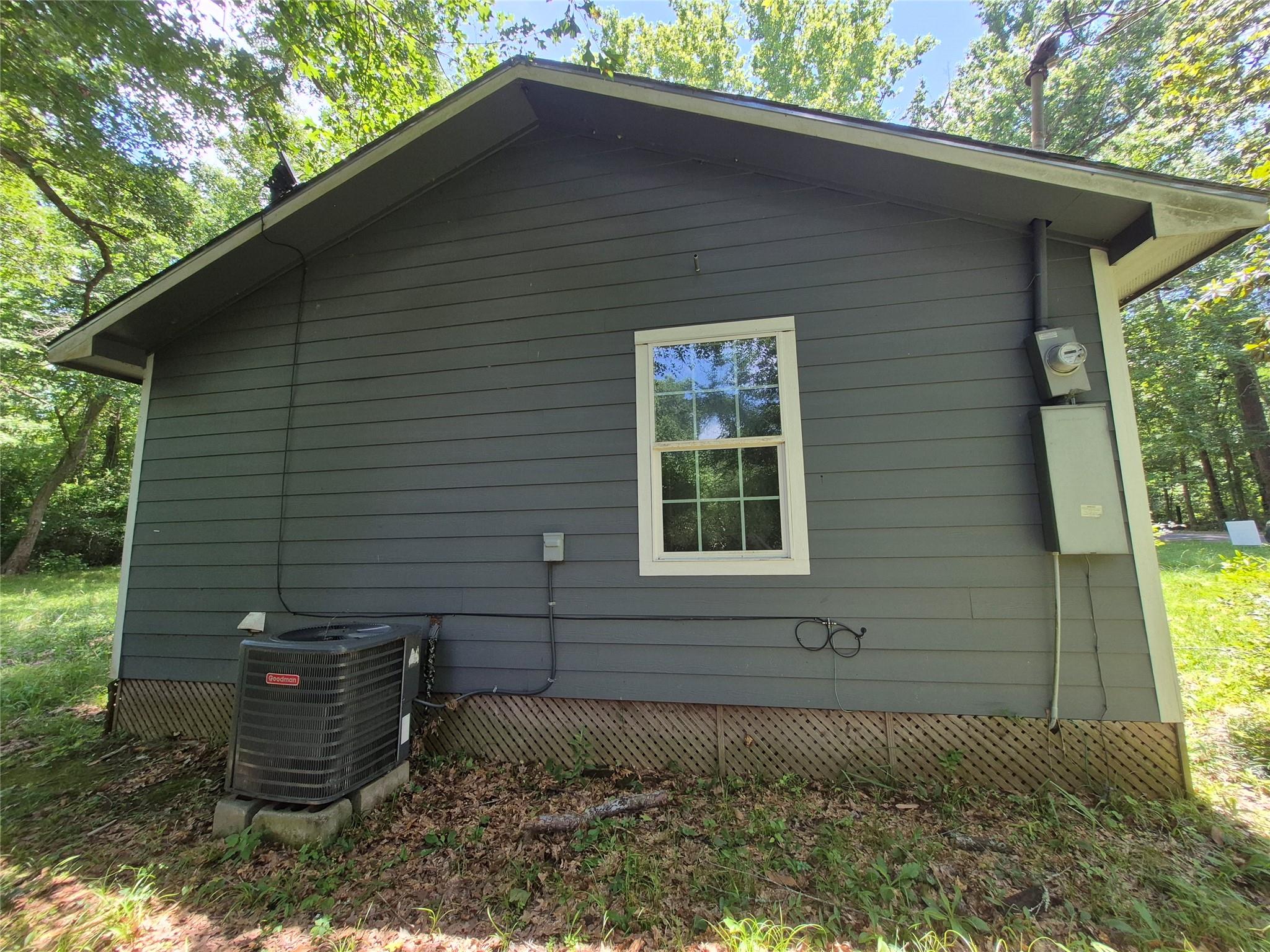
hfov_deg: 106.2
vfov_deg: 89.9
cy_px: 476
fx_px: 477
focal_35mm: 13
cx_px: 635
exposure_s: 1/208
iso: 50
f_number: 2.2
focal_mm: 1.74
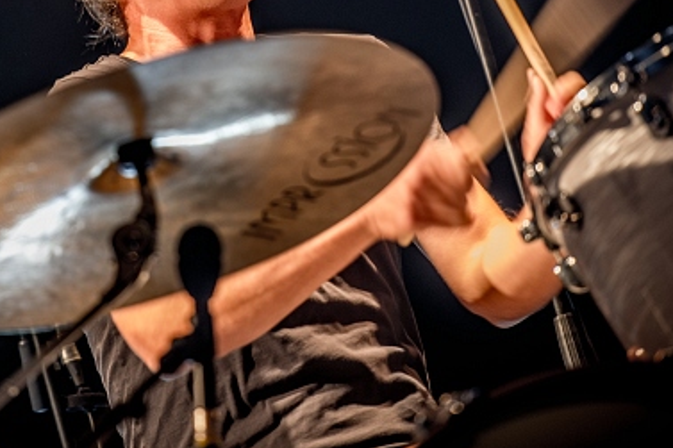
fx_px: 6783
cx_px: 227
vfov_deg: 3.8
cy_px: 29
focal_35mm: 363
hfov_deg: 5.7
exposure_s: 1/100
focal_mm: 190
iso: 800
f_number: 2.8
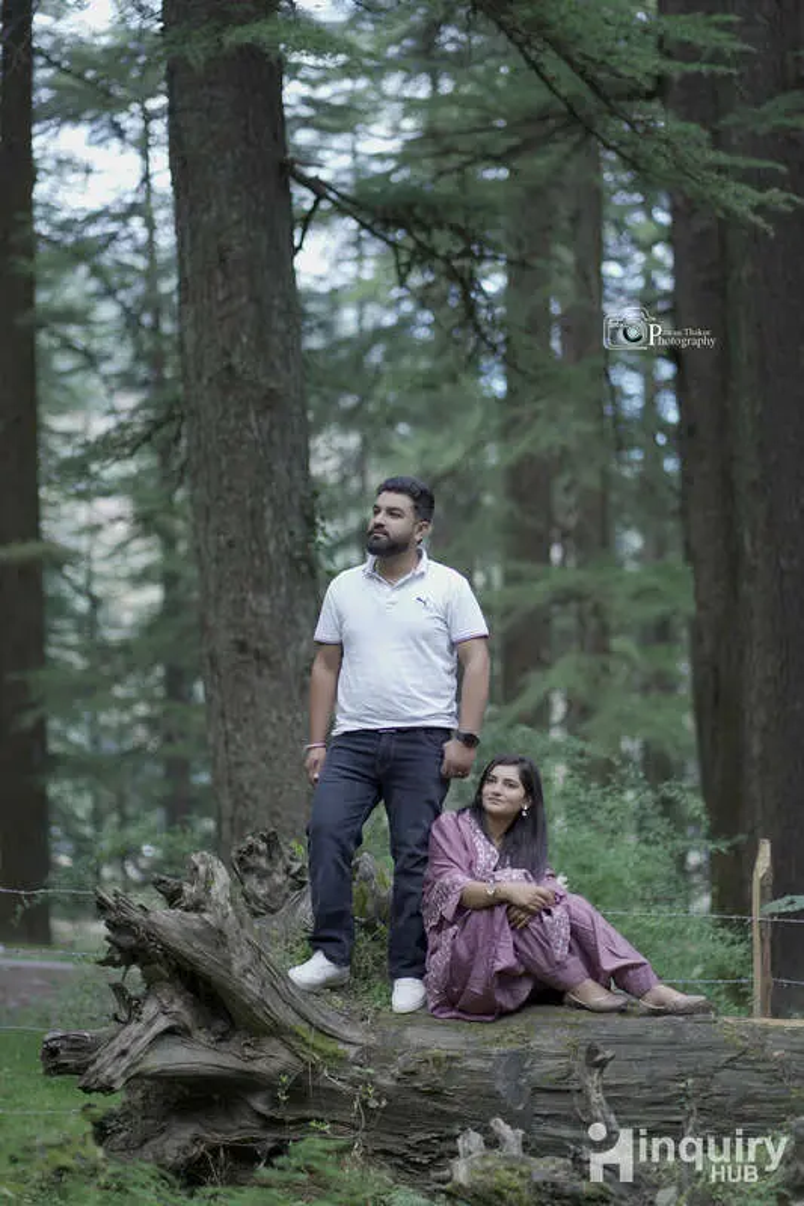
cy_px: 603
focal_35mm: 85
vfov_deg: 23.9
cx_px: 402
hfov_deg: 16.1
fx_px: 2849
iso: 200
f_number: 1.8
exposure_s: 1/640
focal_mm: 85
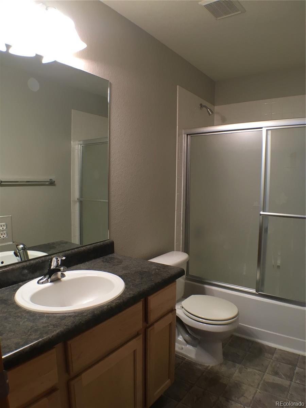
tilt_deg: -5.0
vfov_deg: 61.7
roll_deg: -0.3
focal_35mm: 29
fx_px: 342
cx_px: 153
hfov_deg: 48.2
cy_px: 204
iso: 64
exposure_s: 1/30
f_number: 2.2
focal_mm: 4.15
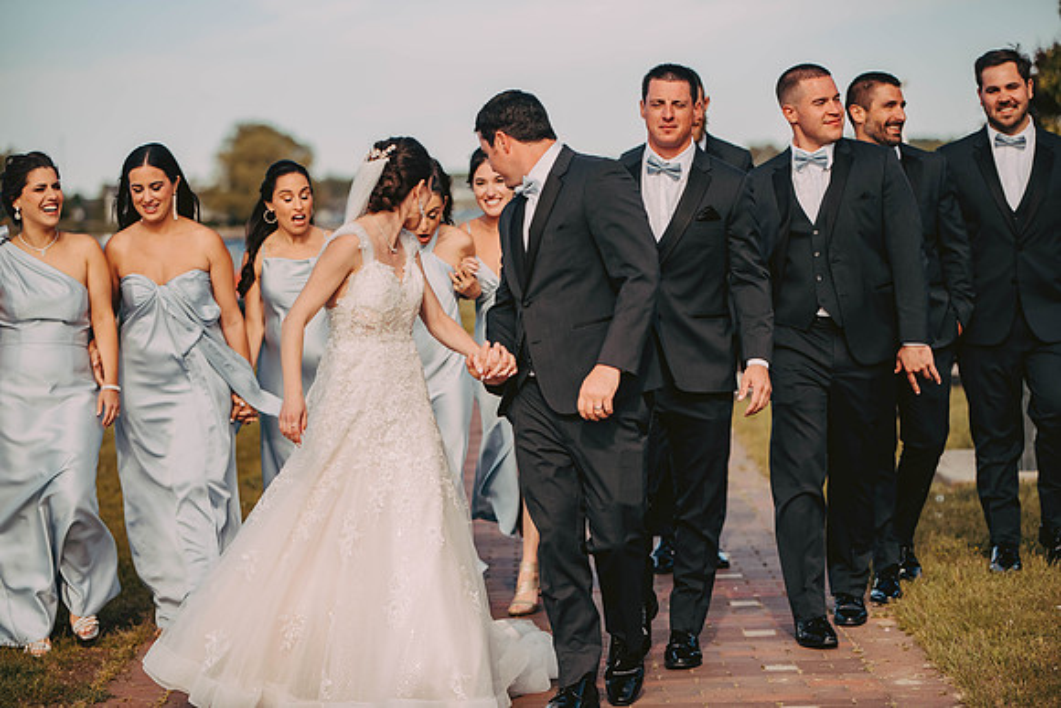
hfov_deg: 18.6
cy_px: 354
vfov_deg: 12.5
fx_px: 3243
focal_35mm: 110
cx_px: 530
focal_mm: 110
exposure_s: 1/4000
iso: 500
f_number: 2.8
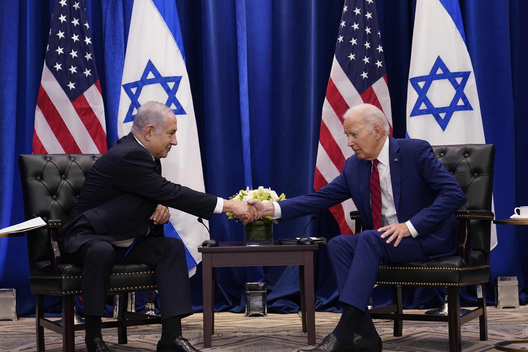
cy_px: 173
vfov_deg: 17.7
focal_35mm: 77
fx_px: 1129
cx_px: 266
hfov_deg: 26.3
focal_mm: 70
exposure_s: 1/250
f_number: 3.2
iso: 3200
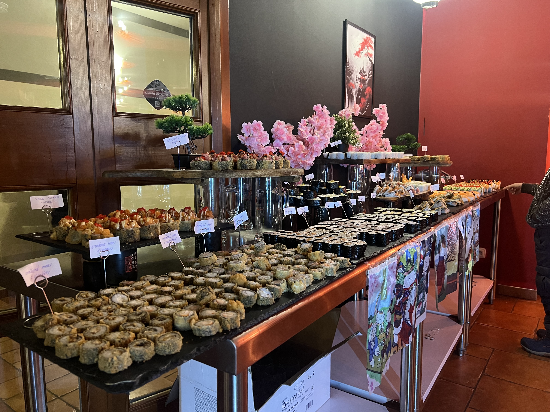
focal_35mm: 26
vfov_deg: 53.1
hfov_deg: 67.3
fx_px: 413
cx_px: 275
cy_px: 206
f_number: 1.5
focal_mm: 5.7
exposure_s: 1/33
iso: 500
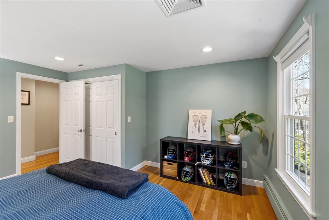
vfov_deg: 77.3
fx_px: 137
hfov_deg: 100.4
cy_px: 110
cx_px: 164
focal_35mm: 15
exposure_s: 1.3
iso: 320
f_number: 8
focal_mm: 10
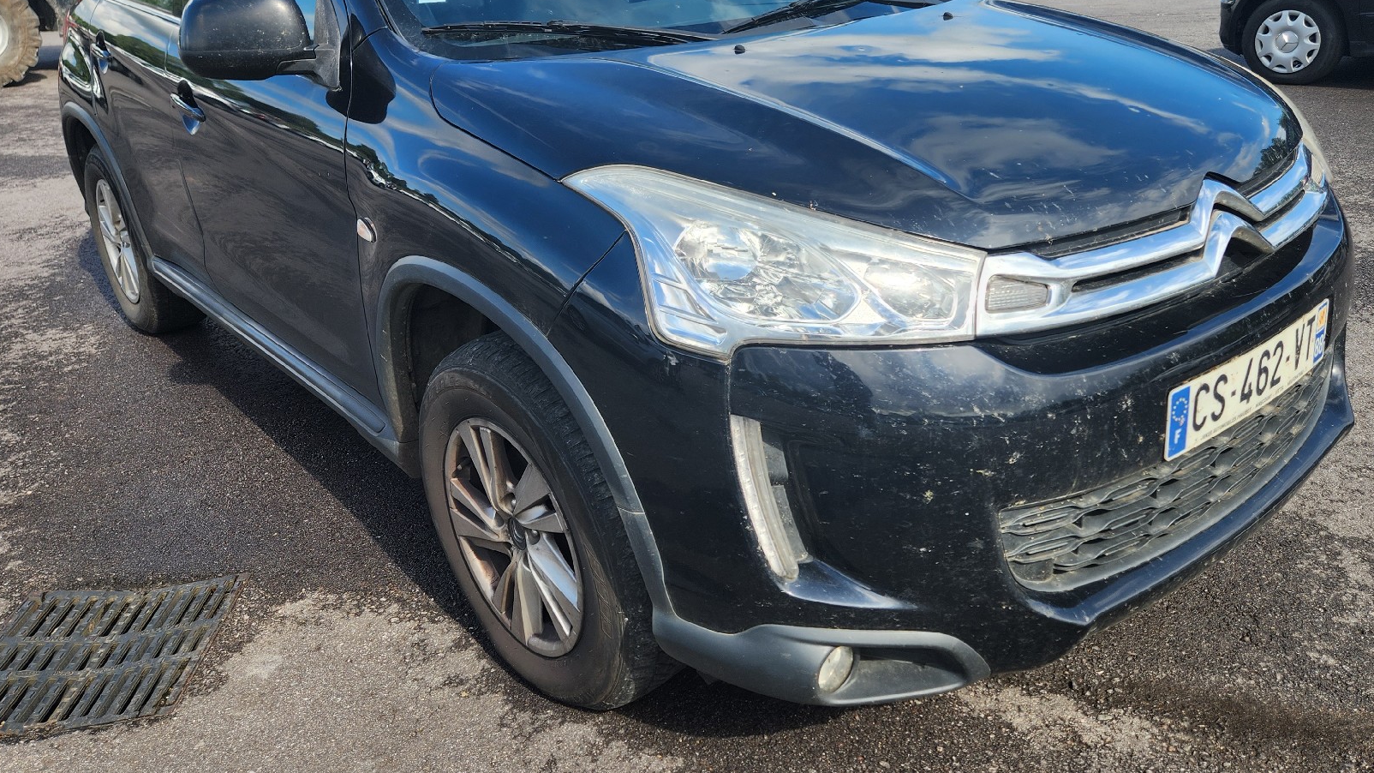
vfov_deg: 38.5
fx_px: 1093
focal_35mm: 30
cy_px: 262
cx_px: 717
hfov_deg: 64.3
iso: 20
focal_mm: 5.4
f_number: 1.8
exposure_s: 1/769
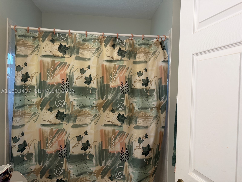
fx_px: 168
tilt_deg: +0.5
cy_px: 91
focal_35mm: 24
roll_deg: -1.2
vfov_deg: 56.8
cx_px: 121
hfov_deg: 71.6
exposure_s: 1/120
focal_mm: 6.76
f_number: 1.78
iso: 125
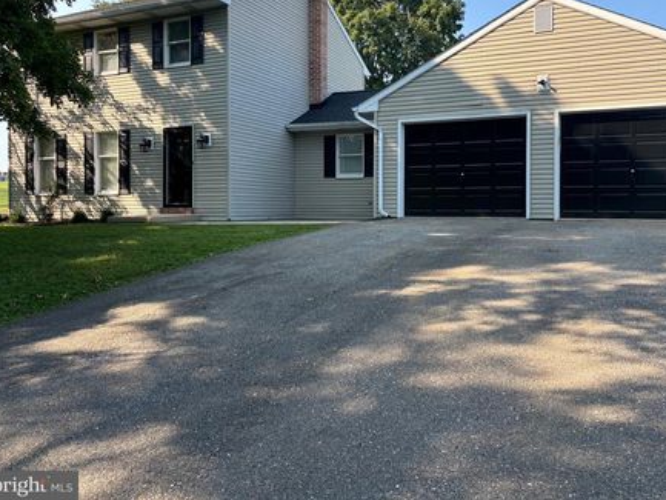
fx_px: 577
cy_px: 213
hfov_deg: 59.8
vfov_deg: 46.7
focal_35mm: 30
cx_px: 369
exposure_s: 1/711
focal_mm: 5.96
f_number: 1.6
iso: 50
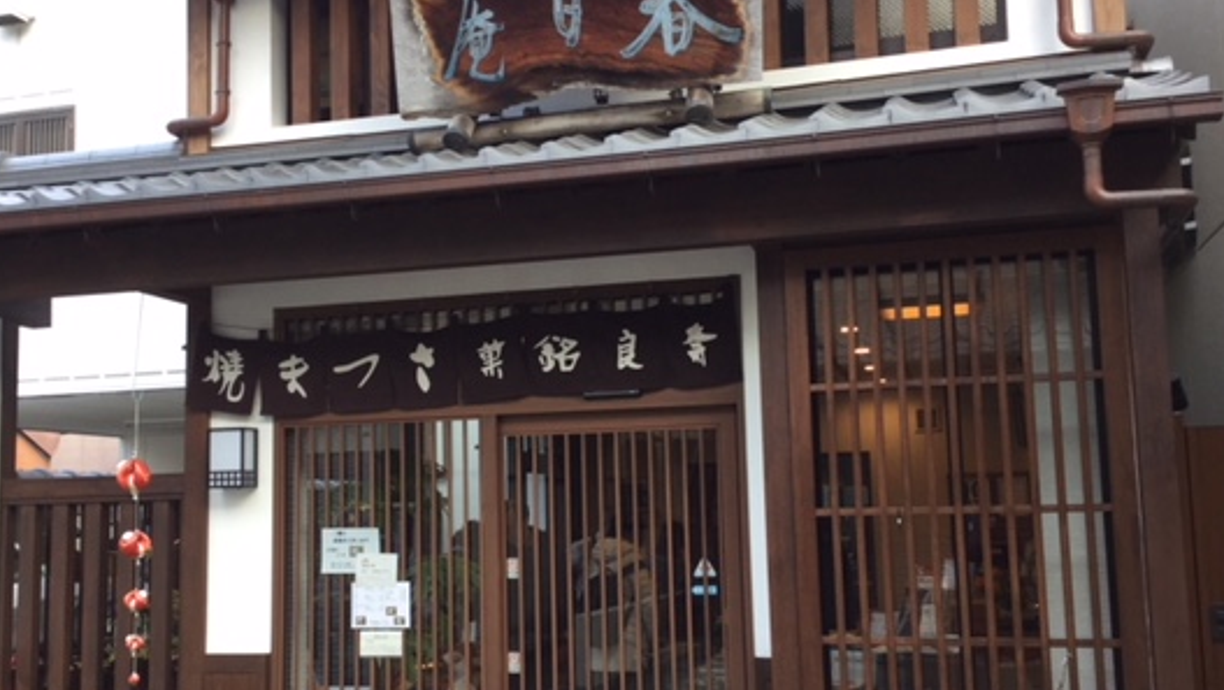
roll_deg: +0.9
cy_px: 367
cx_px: 562
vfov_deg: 29.0
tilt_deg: +5.9
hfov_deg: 49.3
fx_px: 1331
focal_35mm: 41
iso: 40
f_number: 2.4
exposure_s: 1/120
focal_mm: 3.3
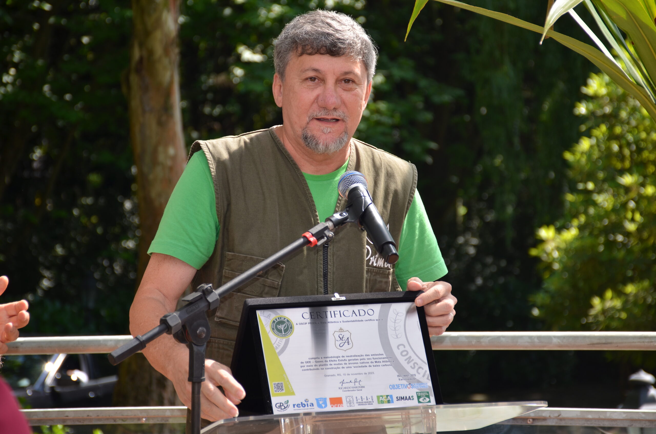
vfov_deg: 10.1
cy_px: 217
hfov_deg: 15.2
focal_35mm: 135
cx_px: 328
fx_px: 2455
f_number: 5.3
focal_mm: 90
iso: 125
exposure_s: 1/250
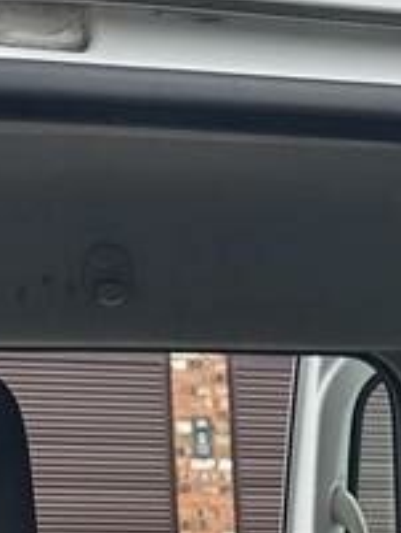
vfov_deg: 15.4
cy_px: 1008
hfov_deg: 13.4
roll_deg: -2.1
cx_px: 510
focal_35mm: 107
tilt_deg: -14.6
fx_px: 1651
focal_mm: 6.86
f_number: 1.78
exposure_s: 1/162
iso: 64
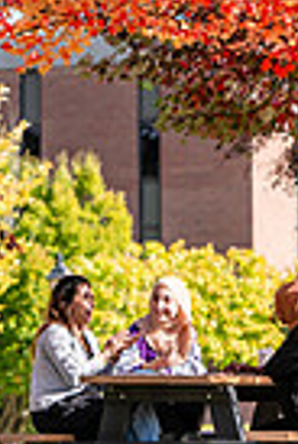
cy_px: 117
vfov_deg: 6.2
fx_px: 4126
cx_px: 126
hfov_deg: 4.1
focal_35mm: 334
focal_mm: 102
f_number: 4
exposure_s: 1/500
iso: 125
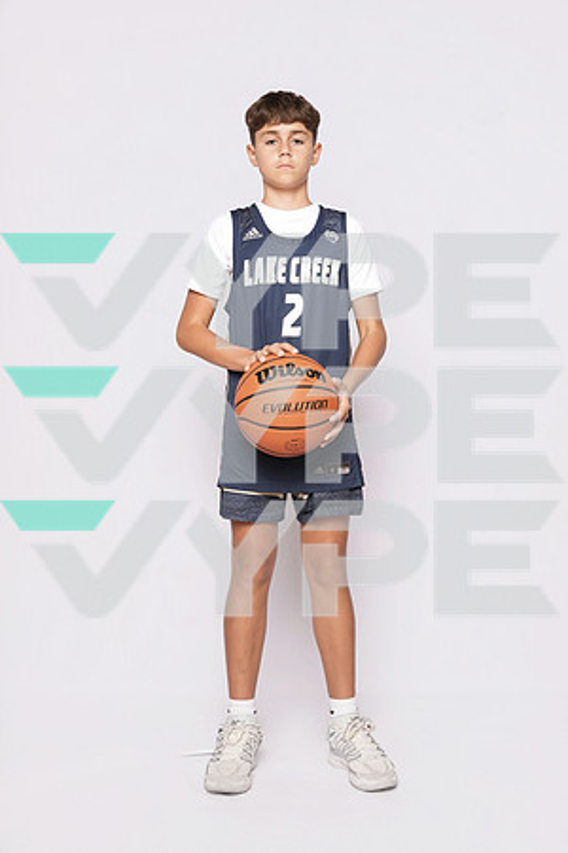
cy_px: 426
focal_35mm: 37
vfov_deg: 51.9
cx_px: 284
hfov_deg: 35.9
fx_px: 876
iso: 800
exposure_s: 1/200
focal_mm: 37
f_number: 11
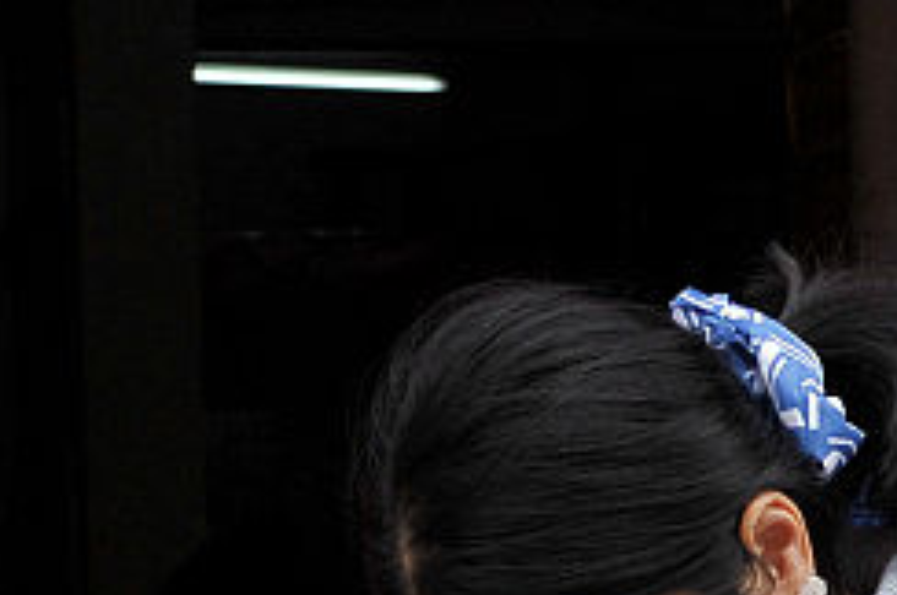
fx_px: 4902
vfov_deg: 6.7
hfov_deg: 10.4
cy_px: 1319
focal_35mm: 197
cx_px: 912
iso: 400
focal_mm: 40
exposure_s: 1/400
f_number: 9
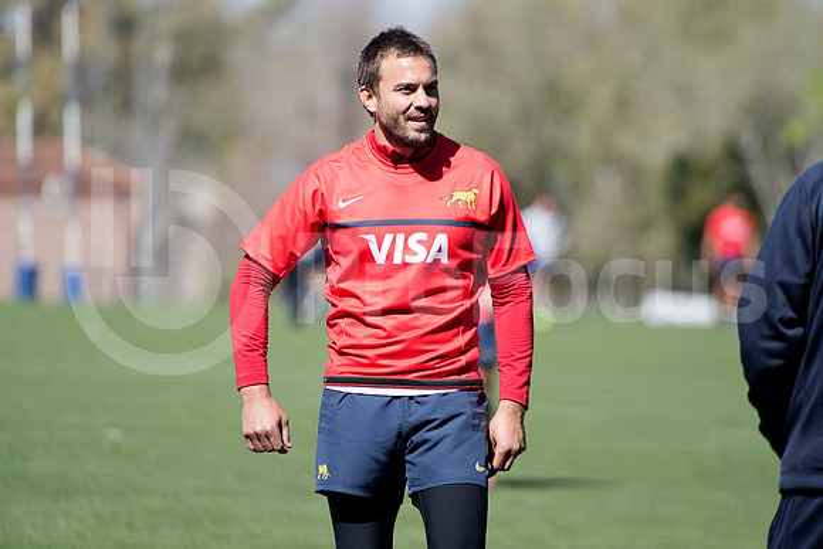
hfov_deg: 7.6
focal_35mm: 270
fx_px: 6174
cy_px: 274
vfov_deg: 5.1
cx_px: 412
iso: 250
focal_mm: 270
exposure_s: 1/800
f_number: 4
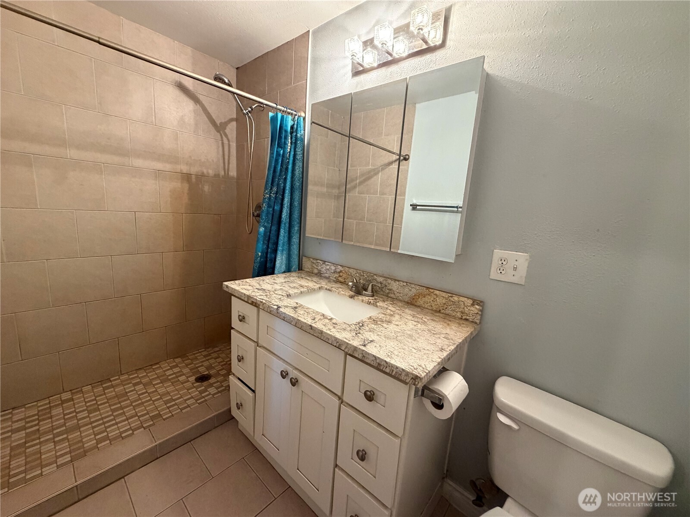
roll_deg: -3.3
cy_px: 258
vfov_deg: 85.7
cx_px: 345
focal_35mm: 14
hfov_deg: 102.1
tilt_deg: -8.8
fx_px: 279
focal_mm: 2.22
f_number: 2.2
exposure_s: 1/60
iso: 500
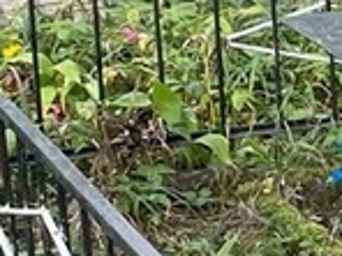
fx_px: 1778
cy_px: 171
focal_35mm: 180
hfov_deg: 9.9
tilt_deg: -10.2
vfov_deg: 8.2
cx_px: 763
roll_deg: -2.0
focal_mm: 4.2
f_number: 1.6
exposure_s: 1/121
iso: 100
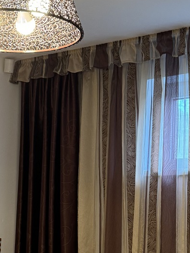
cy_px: 221
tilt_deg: +0.9
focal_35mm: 88
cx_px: 38
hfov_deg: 16.7
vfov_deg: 21.8
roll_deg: -1.6
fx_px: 644
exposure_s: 1/50
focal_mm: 6.76
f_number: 1.78
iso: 160
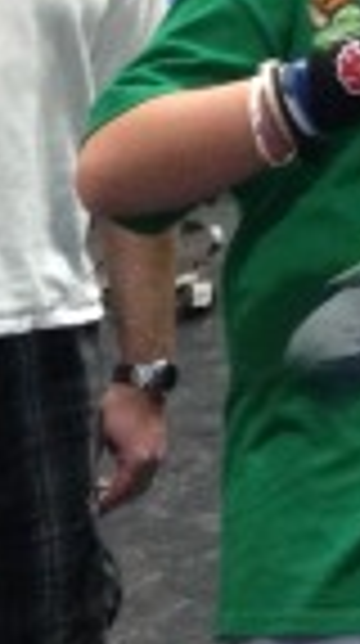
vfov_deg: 12.4
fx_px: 2914
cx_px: 824
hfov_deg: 6.7
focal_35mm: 171
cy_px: -68
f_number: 2.4
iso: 320
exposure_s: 1/16
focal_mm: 4.28
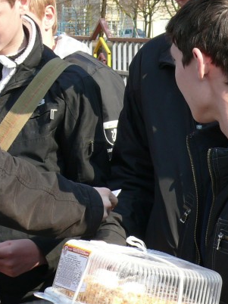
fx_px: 1363
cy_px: 151
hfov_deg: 9.5
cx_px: 237
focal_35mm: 155
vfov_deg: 12.8
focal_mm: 12.5
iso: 100
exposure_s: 1/200
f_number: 5
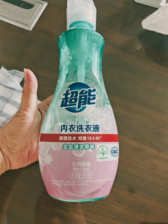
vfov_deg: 65.3
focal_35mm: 27
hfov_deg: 51.4
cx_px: 84
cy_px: 112
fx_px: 175
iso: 1000
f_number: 1.9
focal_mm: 6.67
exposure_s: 1/25
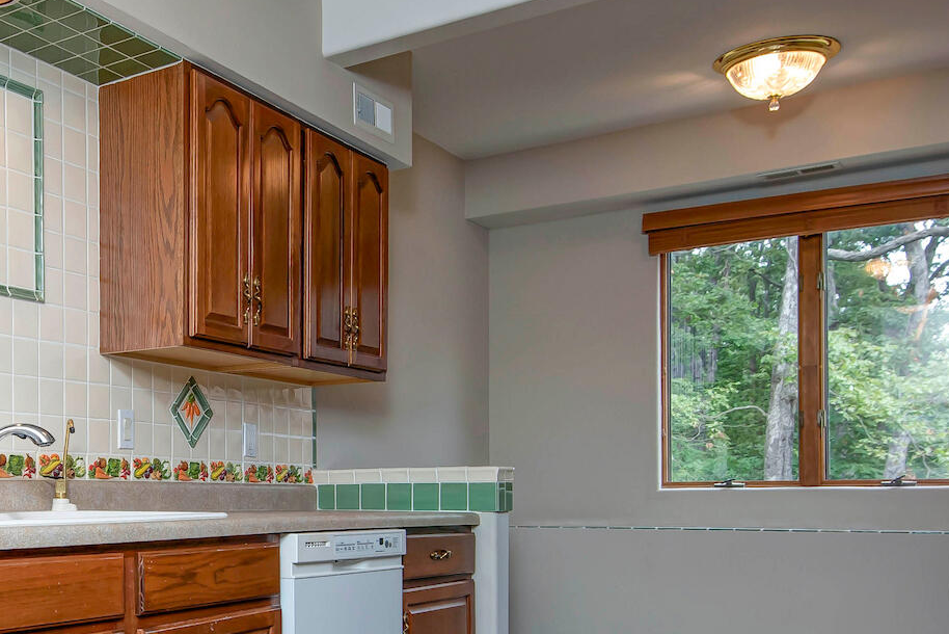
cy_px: 485
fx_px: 1107
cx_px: 166
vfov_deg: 31.3
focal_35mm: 42
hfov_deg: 43.8
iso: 250
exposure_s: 1/80
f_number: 6.3
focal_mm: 16
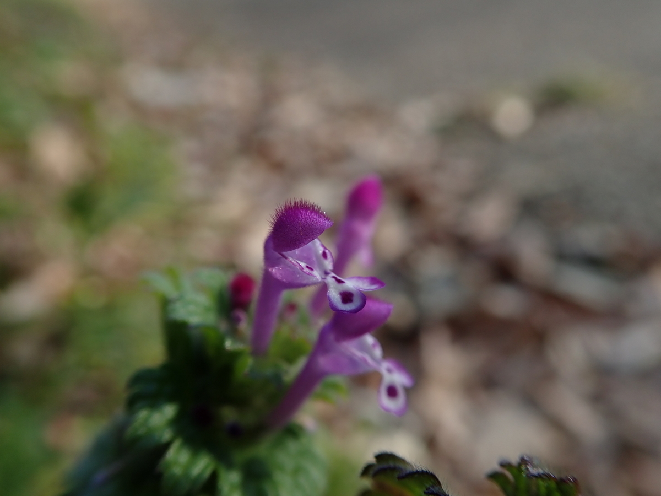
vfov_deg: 46.8
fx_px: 573
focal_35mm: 30
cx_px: 330
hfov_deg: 60.0
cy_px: 248
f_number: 3.2
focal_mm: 5.5
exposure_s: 1/320
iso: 100
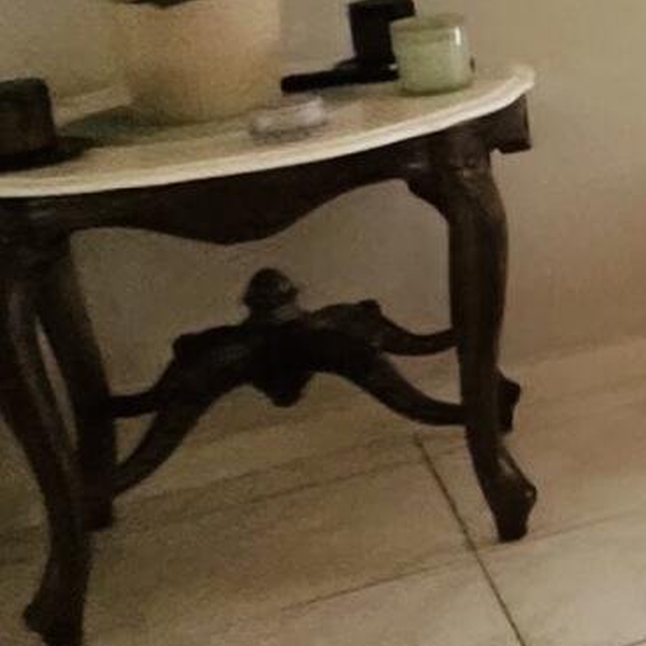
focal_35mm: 101
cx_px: 2296
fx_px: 2132
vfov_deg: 16.3
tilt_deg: -6.9
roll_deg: +0.1
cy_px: -190
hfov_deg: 9.4
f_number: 2.2
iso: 320
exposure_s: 1/60
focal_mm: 2.22
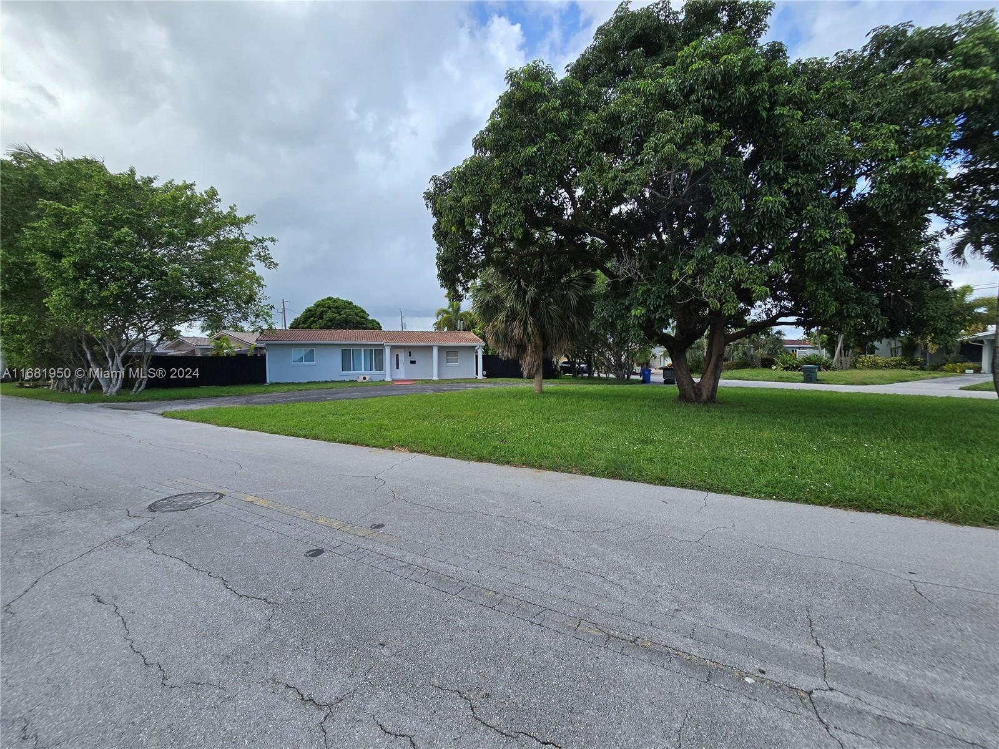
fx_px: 375
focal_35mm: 13
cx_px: 500
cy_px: 374
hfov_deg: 106.2
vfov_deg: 89.9
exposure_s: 1/1550
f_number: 2.2
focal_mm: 2.2
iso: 50
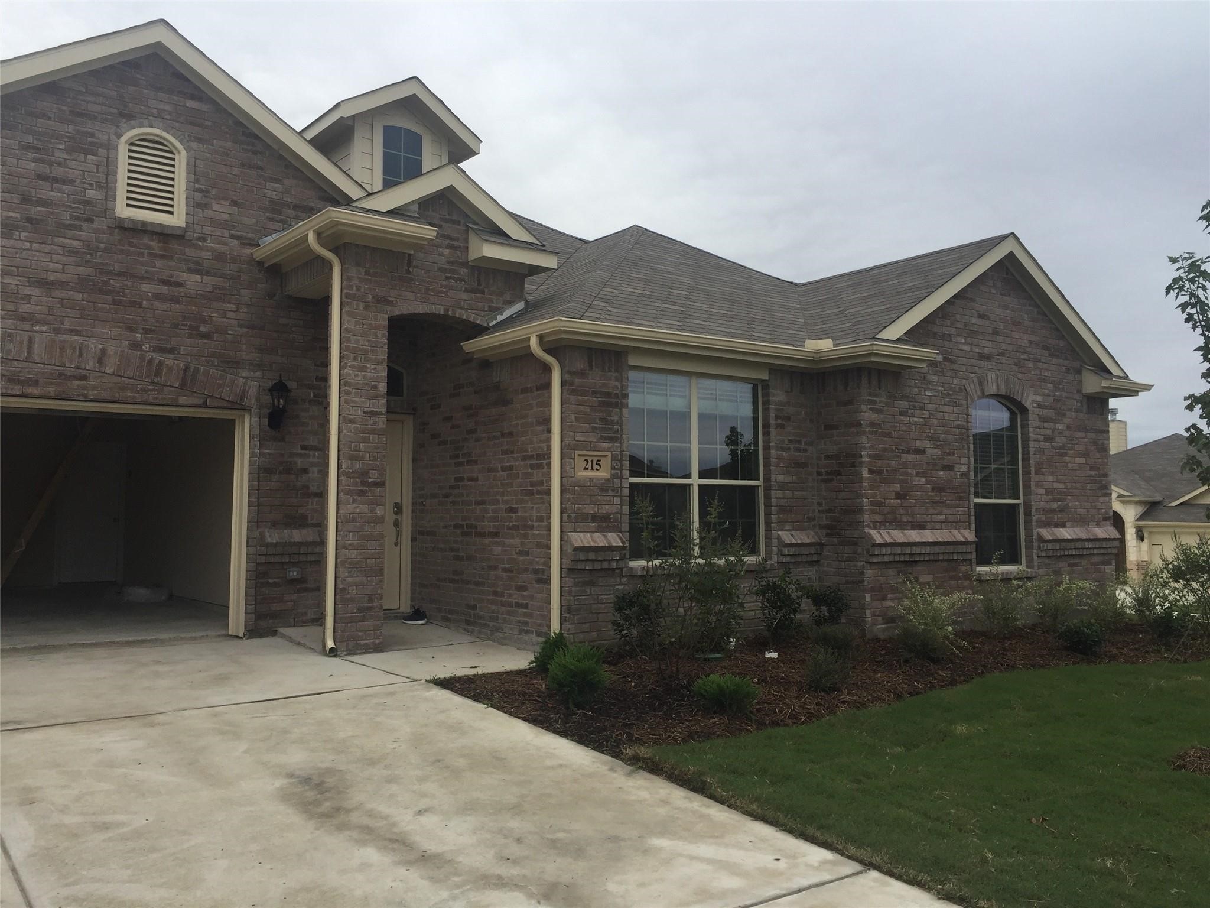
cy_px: 454
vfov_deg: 48.2
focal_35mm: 29
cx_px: 605
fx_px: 1014
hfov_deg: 61.7
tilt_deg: +6.1
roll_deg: -1.4
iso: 32
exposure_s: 1/1980
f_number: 2.2
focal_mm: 4.15
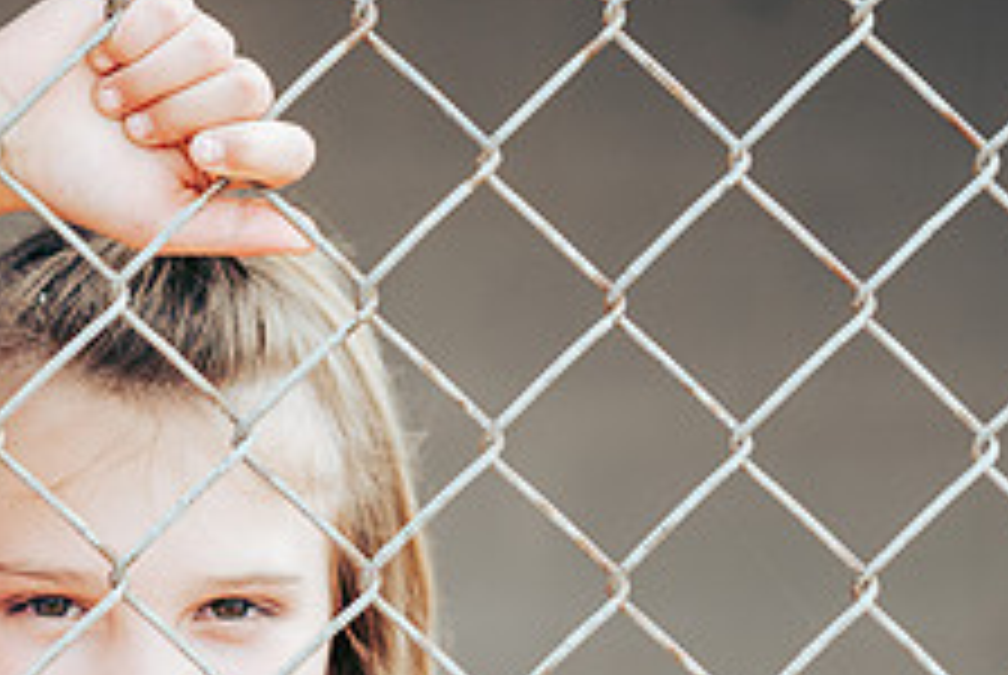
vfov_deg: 6.1
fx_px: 6308
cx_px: 156
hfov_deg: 9.1
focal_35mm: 225
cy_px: 659
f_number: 2.8
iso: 160
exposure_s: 1/500
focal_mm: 85
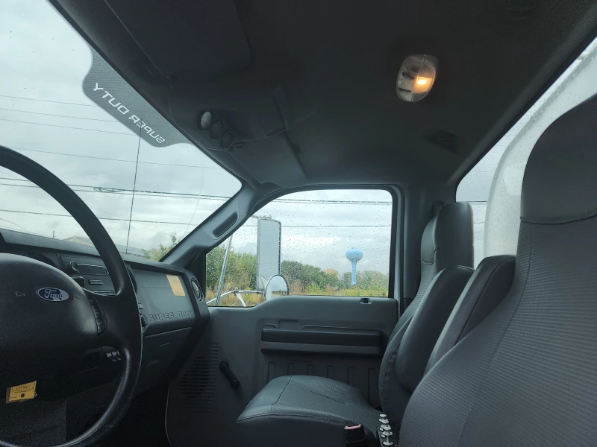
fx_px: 397
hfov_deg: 73.9
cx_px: 298
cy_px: 224
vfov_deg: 58.9
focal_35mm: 23
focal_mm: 6.4
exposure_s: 1/282
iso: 12
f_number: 1.8
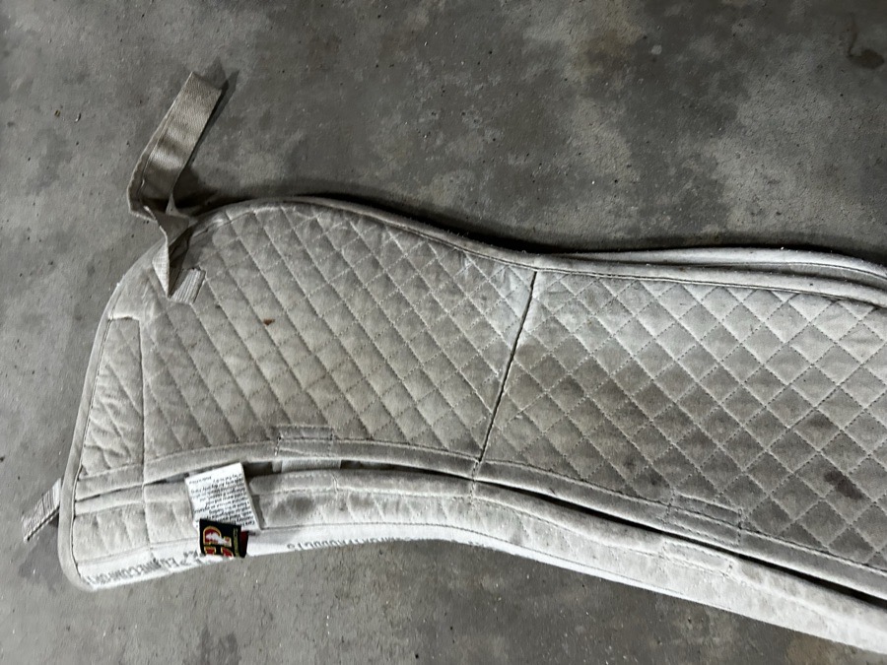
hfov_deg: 67.3
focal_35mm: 26
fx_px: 666
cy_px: 332
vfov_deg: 53.1
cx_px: 444
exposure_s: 1/60
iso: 320
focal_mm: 5.7
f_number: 1.5
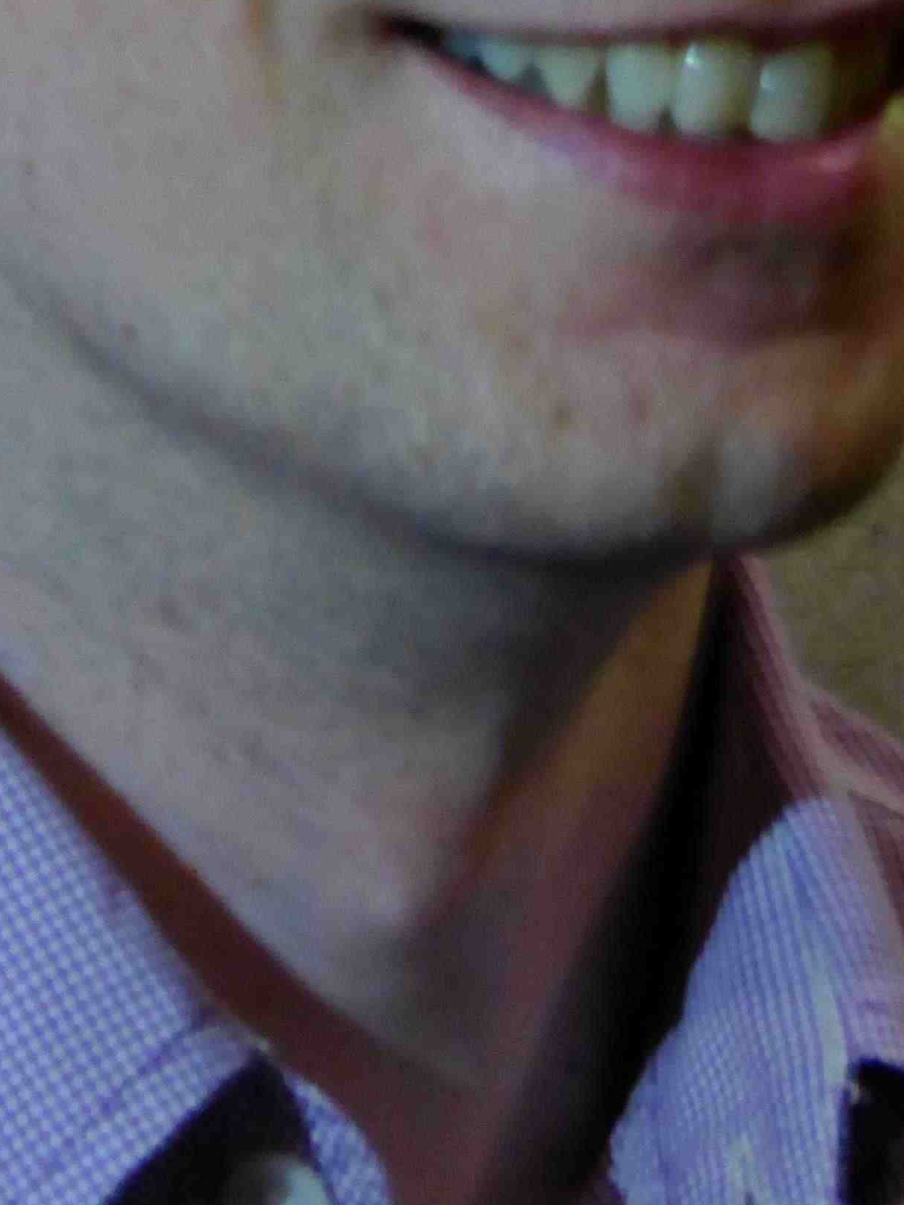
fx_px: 8252
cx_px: 602
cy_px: -409
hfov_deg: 6.3
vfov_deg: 8.2
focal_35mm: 237
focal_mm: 14.1
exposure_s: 1/4
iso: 400
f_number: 4.7
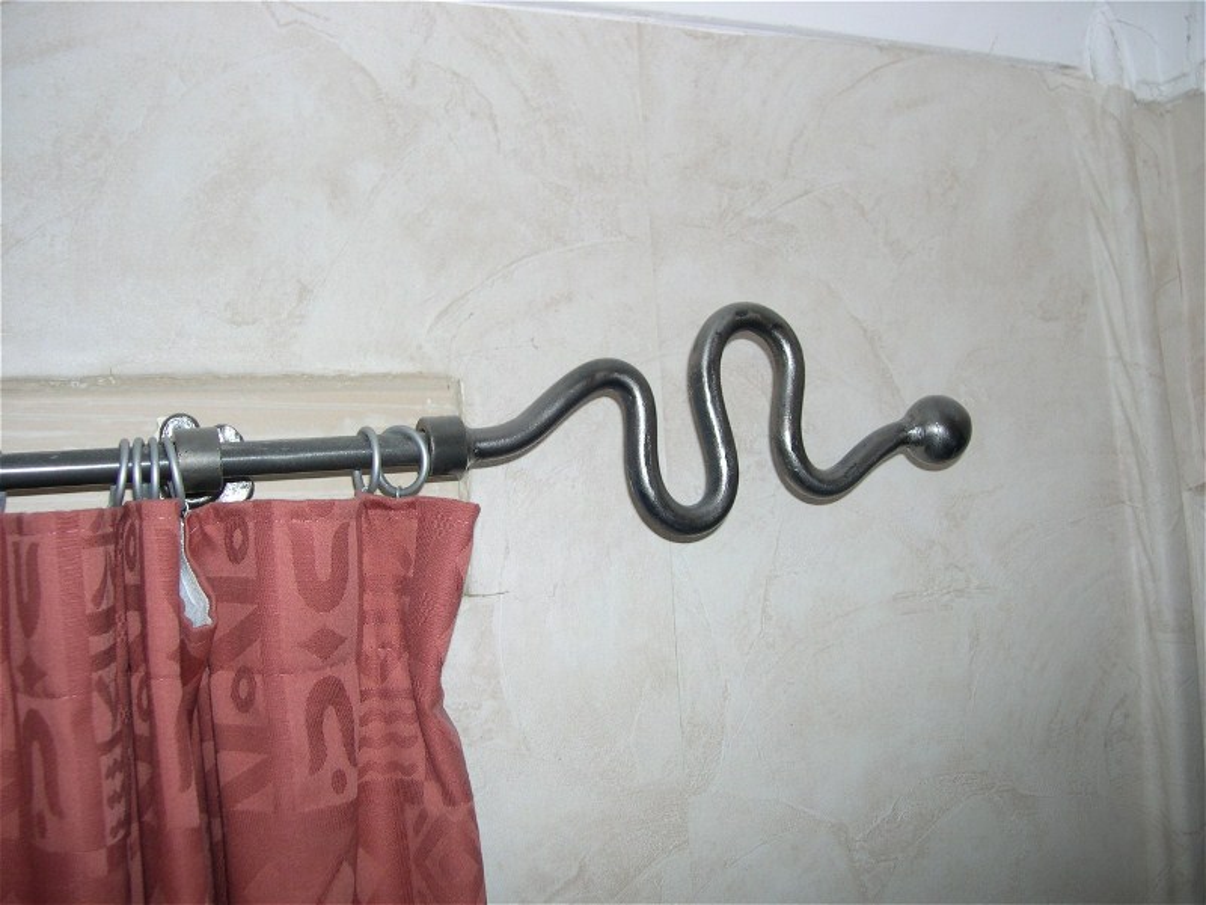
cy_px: 452
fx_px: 1324
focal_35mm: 38
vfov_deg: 37.7
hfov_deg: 49.0
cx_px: 603
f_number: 2.8
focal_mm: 8
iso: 100
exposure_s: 1/60
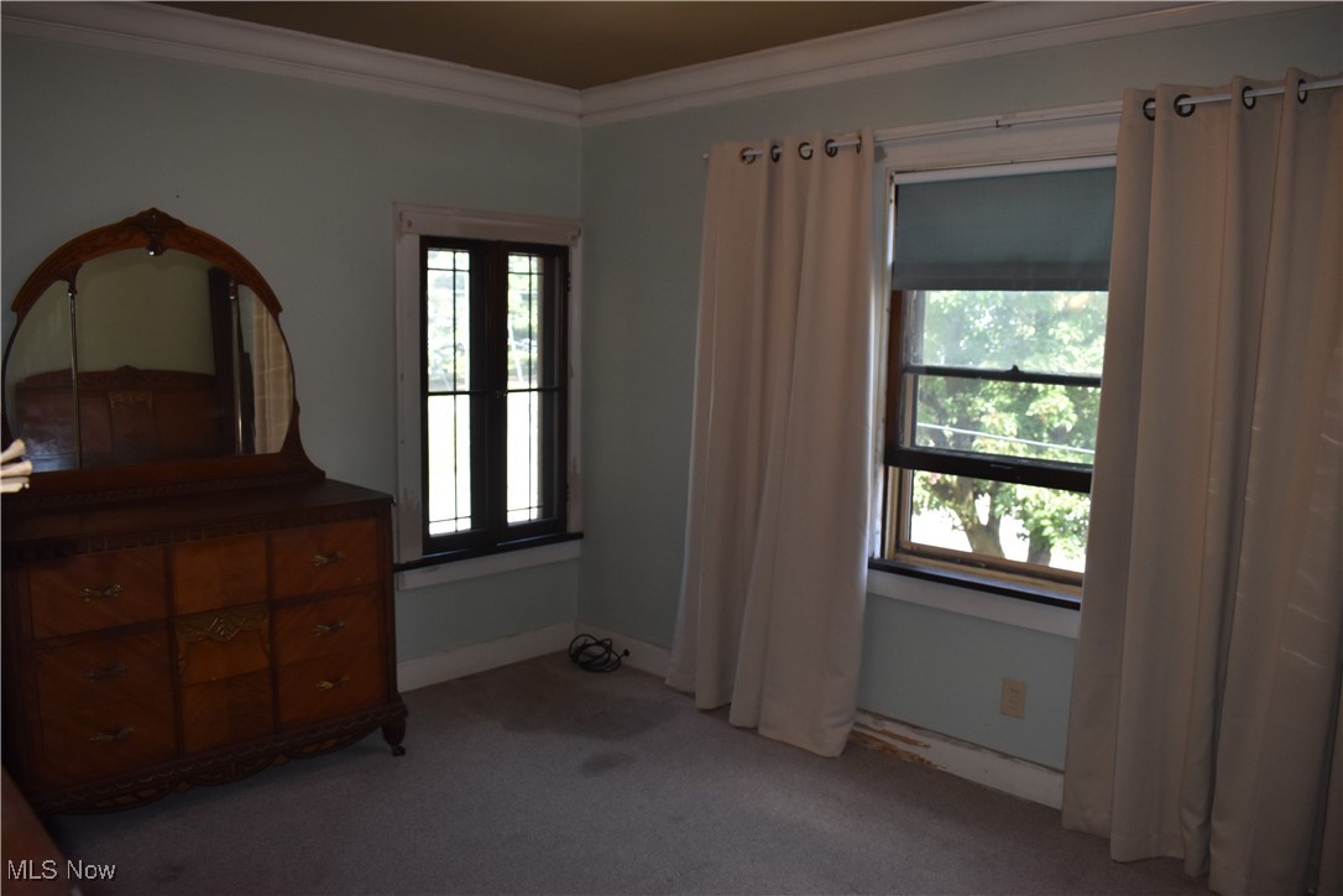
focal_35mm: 27
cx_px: 672
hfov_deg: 67.4
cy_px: 448
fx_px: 1007
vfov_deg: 47.9
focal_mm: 18
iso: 800
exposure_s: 1/200
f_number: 5
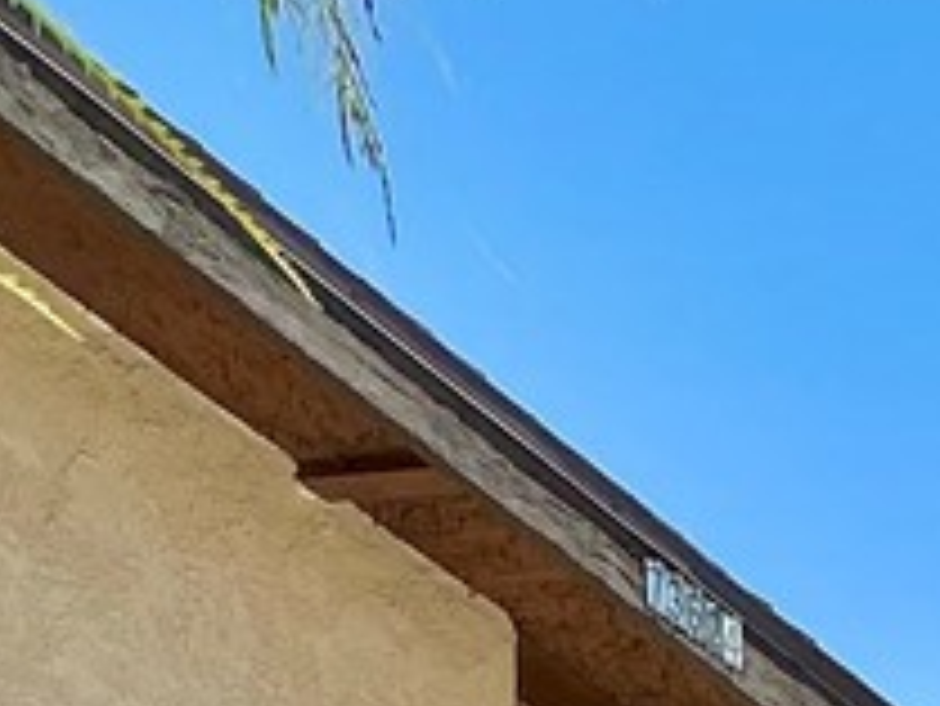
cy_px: 1408
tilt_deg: -2.9
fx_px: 3858
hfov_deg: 12.7
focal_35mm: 142
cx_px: 1691
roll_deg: +0.6
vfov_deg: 9.7
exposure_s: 1/4405
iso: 25
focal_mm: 3
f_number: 1.8
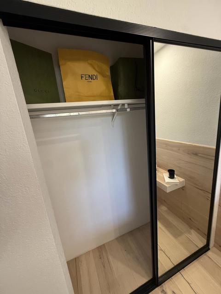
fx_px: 119
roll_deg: +5.6
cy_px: 147
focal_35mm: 14
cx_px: 110
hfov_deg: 85.7
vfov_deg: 102.1
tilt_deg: -11.9
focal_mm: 2.22
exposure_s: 1/120
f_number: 2.2
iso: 320
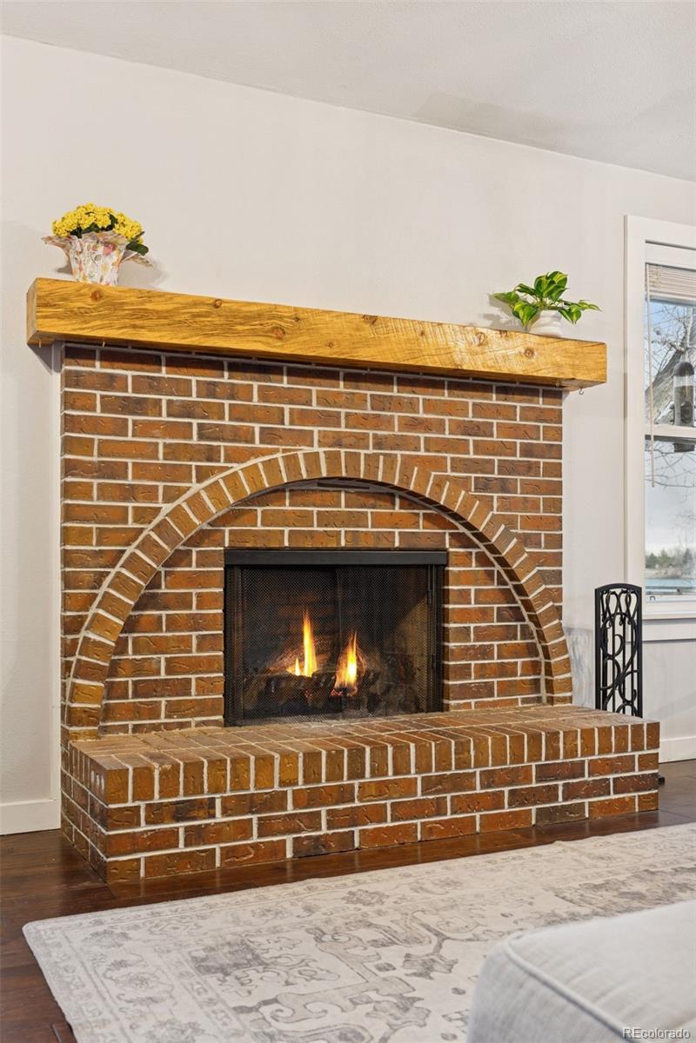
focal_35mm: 35
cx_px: 348
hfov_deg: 37.9
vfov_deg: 54.4
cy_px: 522
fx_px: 1015
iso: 400
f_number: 8
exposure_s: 1/2.5
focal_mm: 35
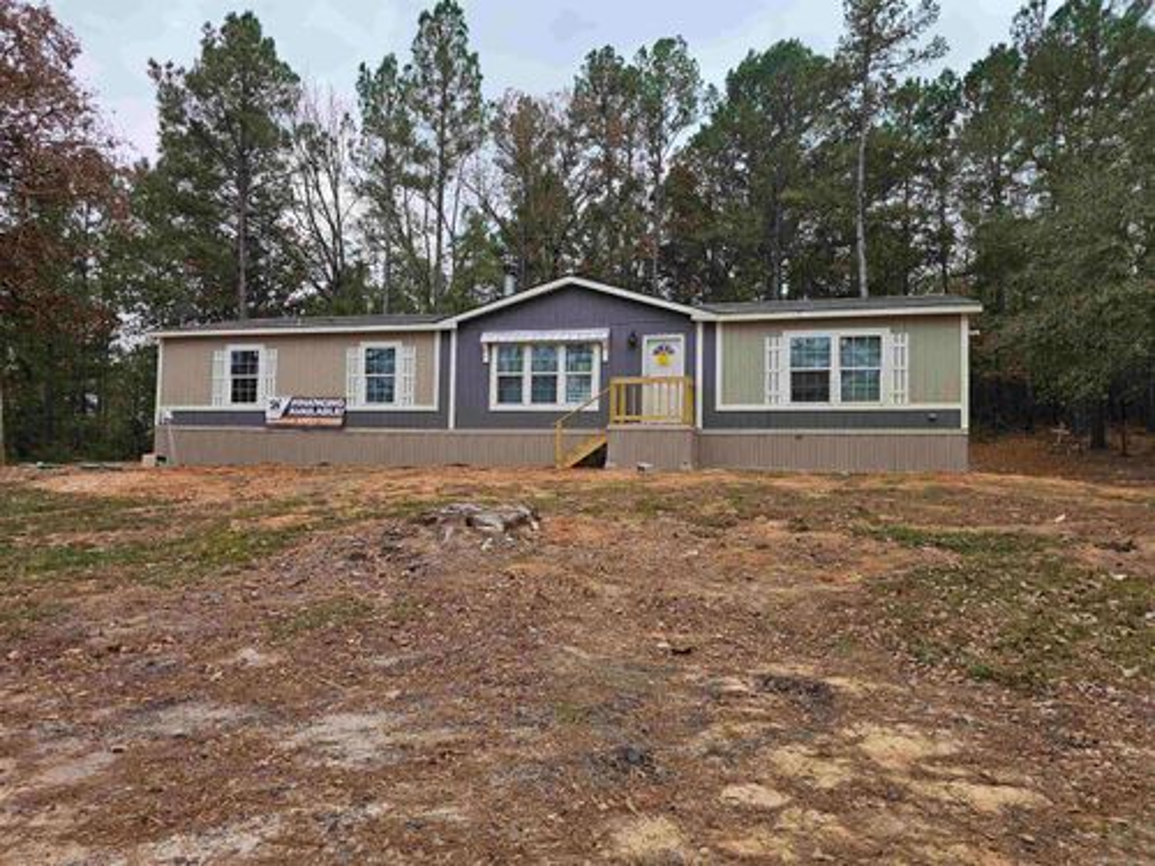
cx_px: 578
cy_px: 433
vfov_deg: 58.9
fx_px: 767
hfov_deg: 73.9
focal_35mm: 23
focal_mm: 6.3
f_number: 1.7
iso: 10
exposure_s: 1/273
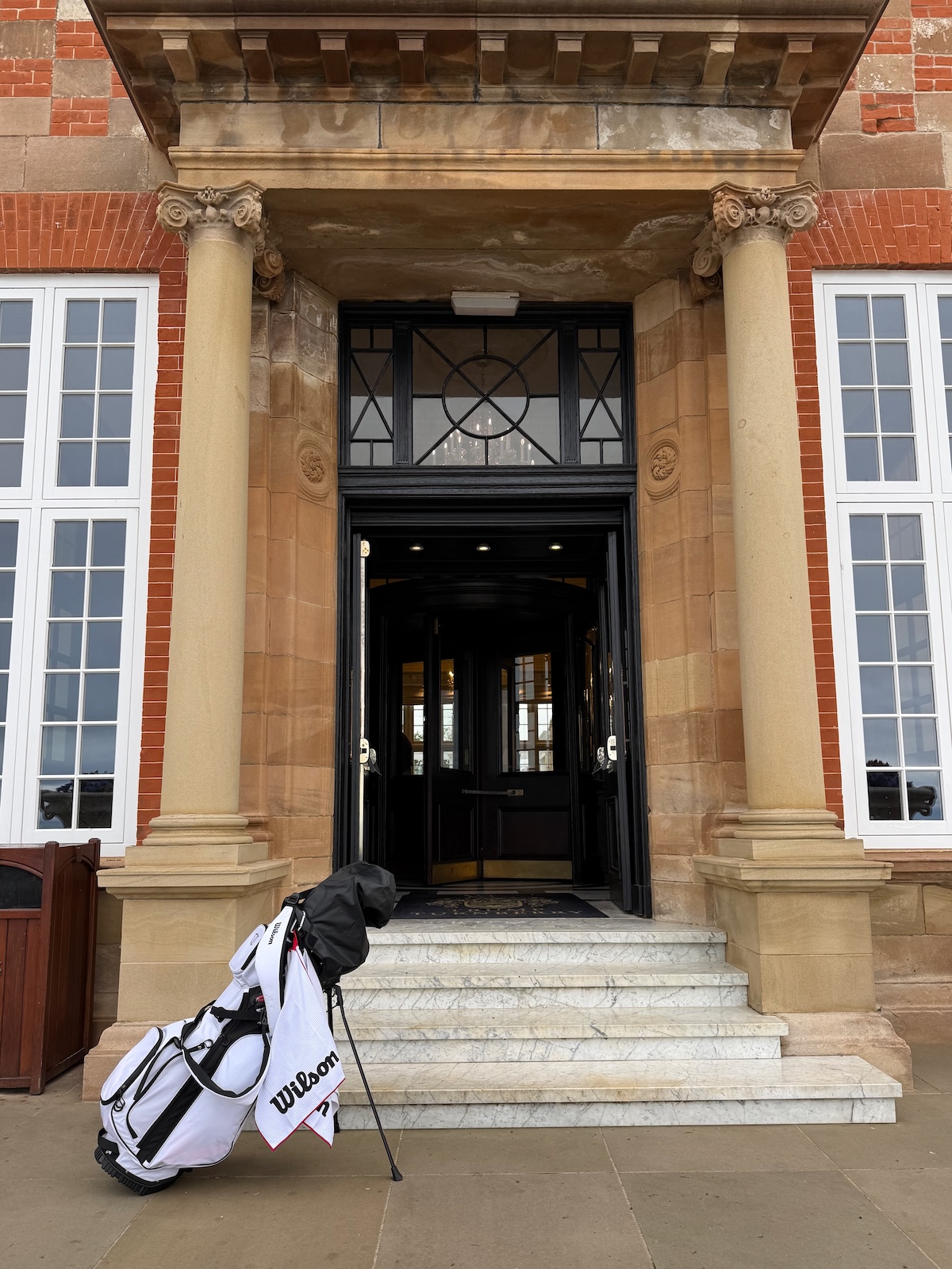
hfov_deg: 56.8
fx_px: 880
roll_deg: +0.5
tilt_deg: +11.5
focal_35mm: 24
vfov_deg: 71.6
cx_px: 476
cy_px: 634
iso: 80
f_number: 1.78
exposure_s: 1/517
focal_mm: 6.76
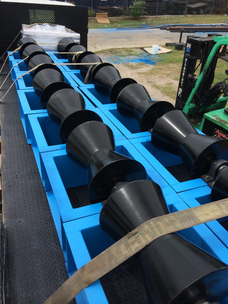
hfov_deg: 46.8
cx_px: 114
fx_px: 263
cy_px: 152
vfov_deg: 60.0
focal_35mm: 30
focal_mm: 4.12
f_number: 2.2
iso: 40
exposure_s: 1/1642
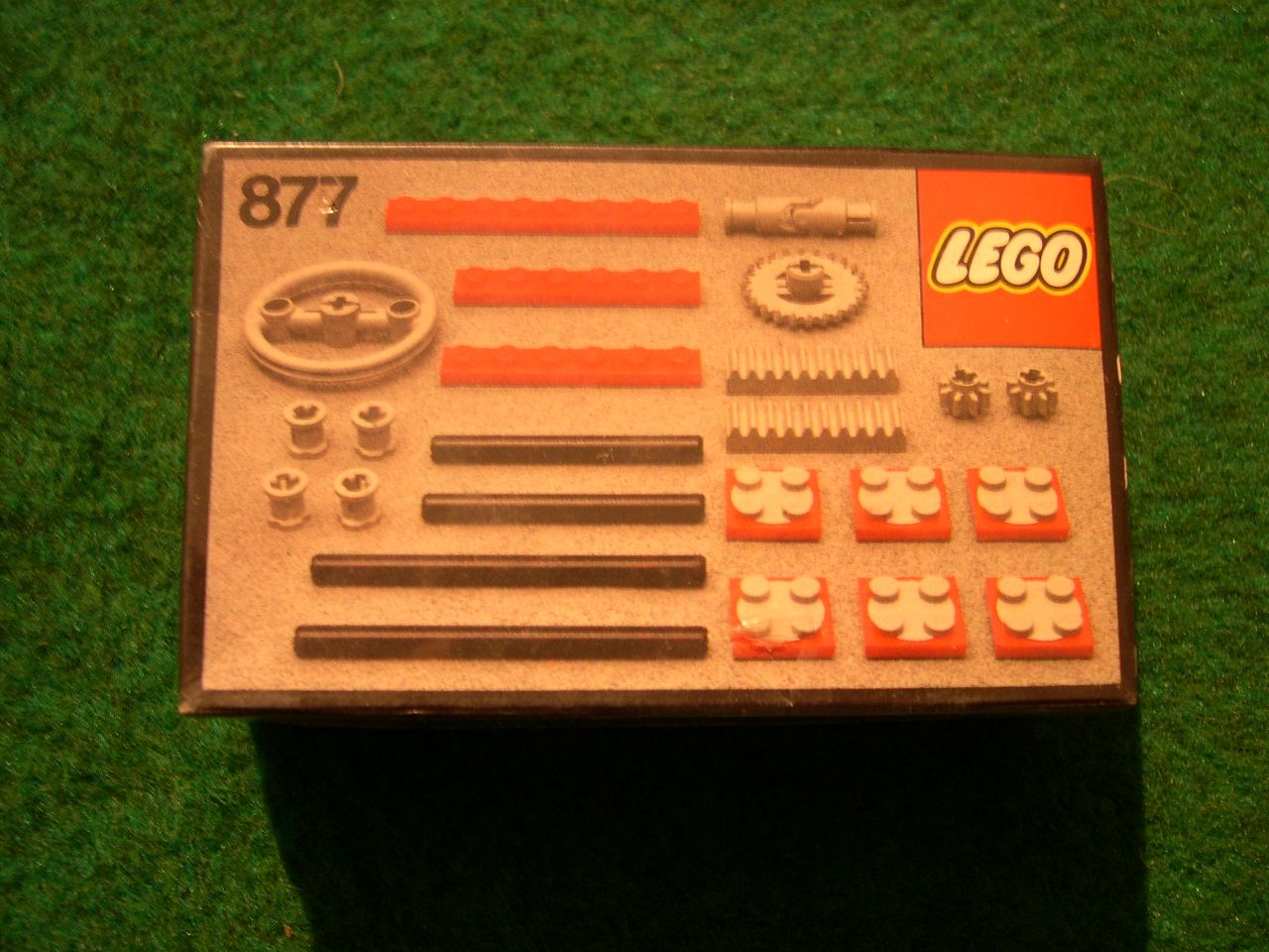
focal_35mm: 38
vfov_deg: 37.7
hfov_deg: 49.0
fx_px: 1393
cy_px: 476
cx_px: 634
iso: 171
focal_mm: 8
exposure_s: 1/5.1
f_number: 2.8
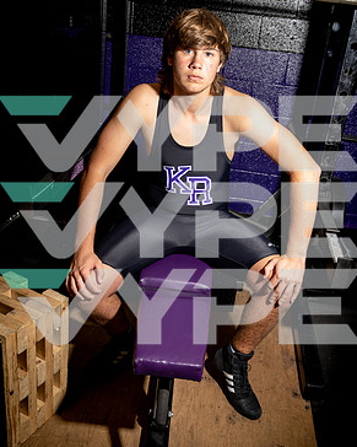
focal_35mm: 36
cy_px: 221
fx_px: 476
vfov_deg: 50.3
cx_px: 182
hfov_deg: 41.1
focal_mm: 31
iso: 500
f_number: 5
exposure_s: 1/250
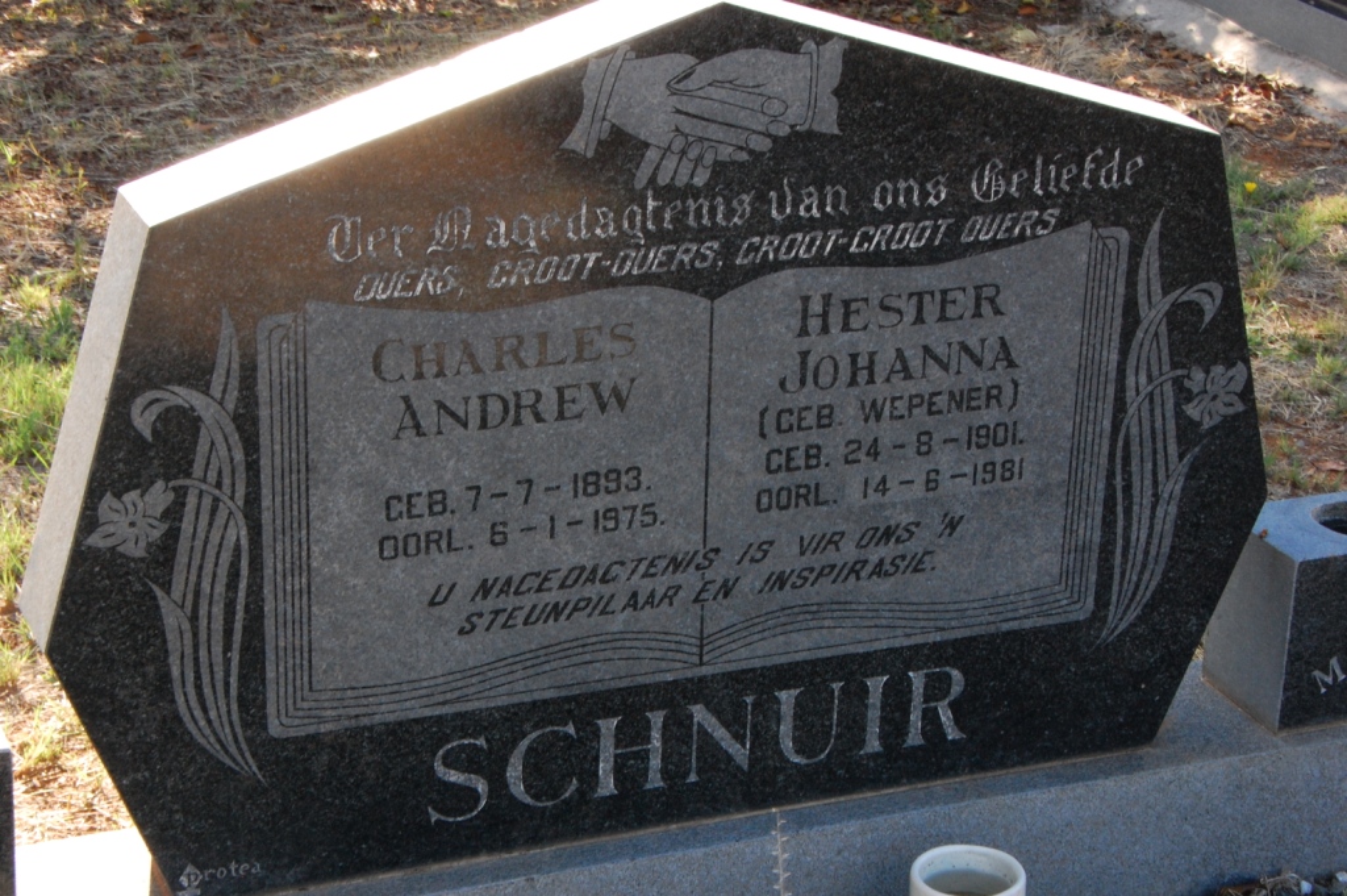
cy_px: 448
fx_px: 3084
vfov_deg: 16.5
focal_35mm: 82
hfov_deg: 24.6
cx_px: 674
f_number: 22
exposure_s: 1/30
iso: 720
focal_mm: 55
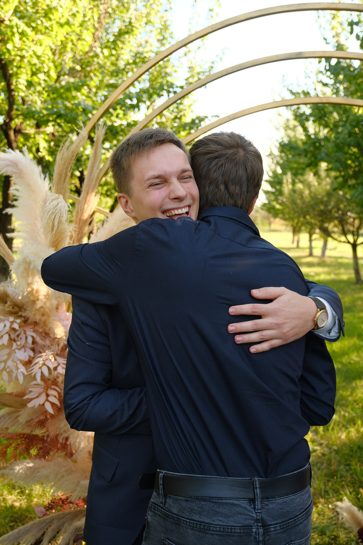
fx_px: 499
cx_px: 184
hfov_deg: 40.0
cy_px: 278
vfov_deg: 57.2
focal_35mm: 33
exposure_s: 1/400
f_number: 3.2
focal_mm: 21.3
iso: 400
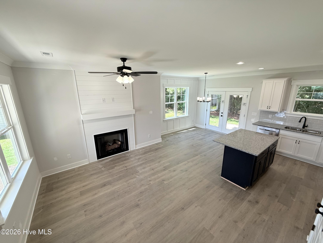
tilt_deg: -12.8
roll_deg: +0.9
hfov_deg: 102.1
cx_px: 162
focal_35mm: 14
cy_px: 122
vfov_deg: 85.7
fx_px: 131
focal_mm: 2.22
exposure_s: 1/120
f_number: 2.2
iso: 80
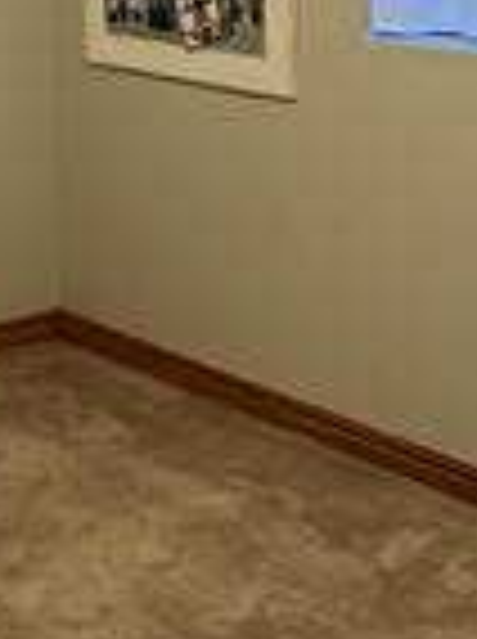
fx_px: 1622
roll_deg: +0.9
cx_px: -45
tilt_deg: -5.9
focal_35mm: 88
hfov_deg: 16.3
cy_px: -18
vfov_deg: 21.4
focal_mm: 5.7
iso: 250
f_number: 1.5
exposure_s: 1/60
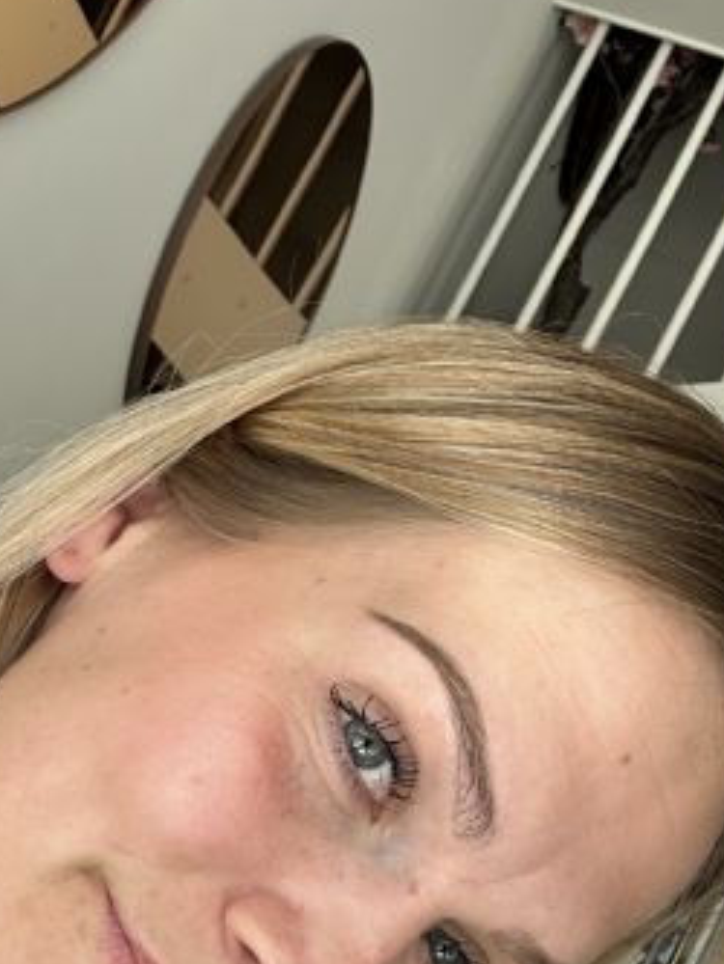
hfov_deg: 26.4
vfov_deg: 35.2
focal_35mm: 54
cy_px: 640
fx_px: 1505
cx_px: 122
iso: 25
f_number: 1.9
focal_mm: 2.69
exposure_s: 1/187
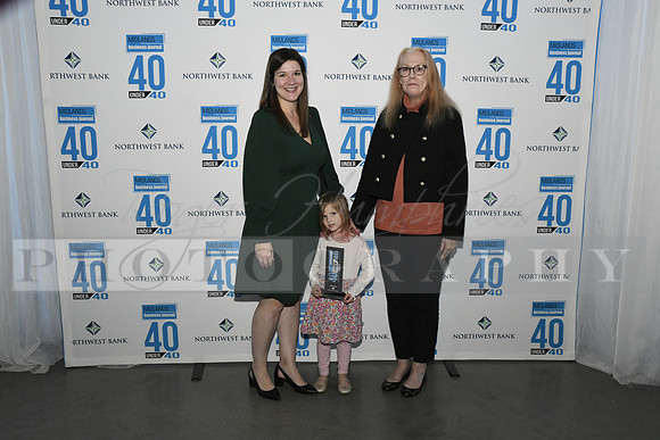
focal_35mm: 35
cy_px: 220
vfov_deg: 37.9
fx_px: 642
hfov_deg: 54.4
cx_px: 330
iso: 6400
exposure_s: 1/60
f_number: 11
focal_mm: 35
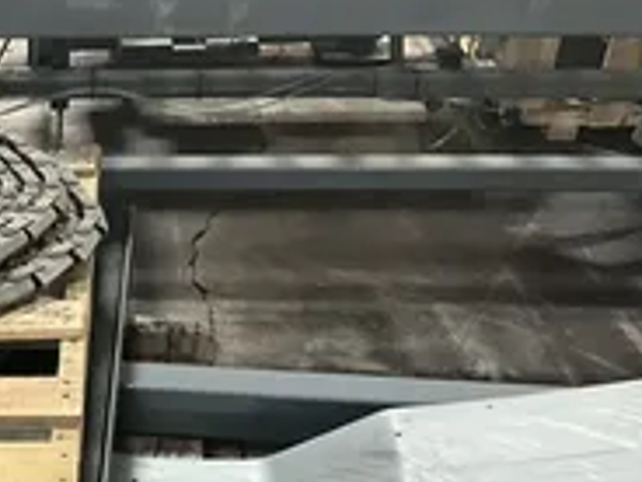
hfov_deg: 28.6
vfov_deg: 22.9
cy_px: 402
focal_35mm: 63
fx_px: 1168
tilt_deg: -36.6
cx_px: -17
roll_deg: +2.0
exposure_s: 1/30
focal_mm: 3
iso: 400
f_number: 1.8
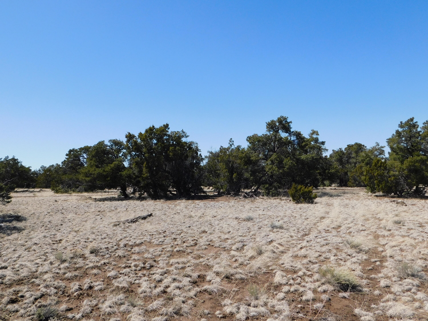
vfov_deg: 46.8
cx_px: 214
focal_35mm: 30
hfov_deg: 60.0
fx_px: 371
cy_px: 160
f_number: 6.4
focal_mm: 5.3
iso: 125
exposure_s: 1/400
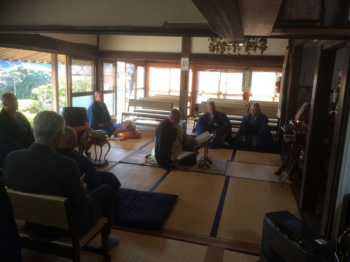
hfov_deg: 61.7
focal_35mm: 29
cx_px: 175
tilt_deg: -10.8
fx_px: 293
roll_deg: -1.7
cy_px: 131
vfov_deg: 48.2
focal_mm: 4.15
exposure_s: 1/33
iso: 40
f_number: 2.2
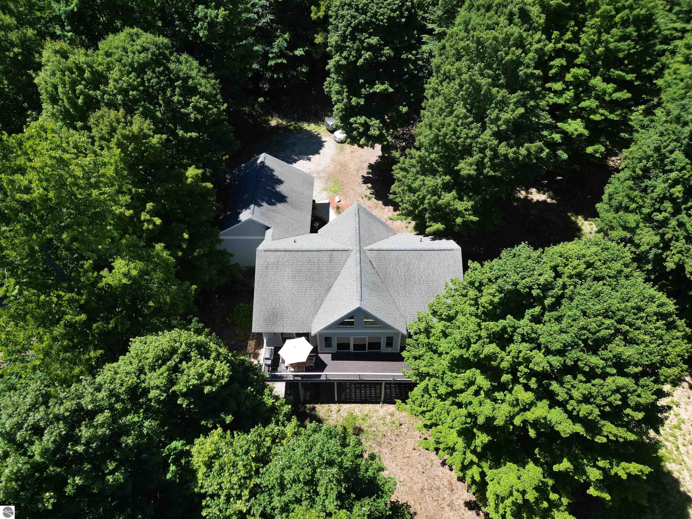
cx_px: 346
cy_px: 260
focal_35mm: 24
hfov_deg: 71.6
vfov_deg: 56.8
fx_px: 480
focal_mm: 6.72
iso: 100
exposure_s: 1/80
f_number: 1.7
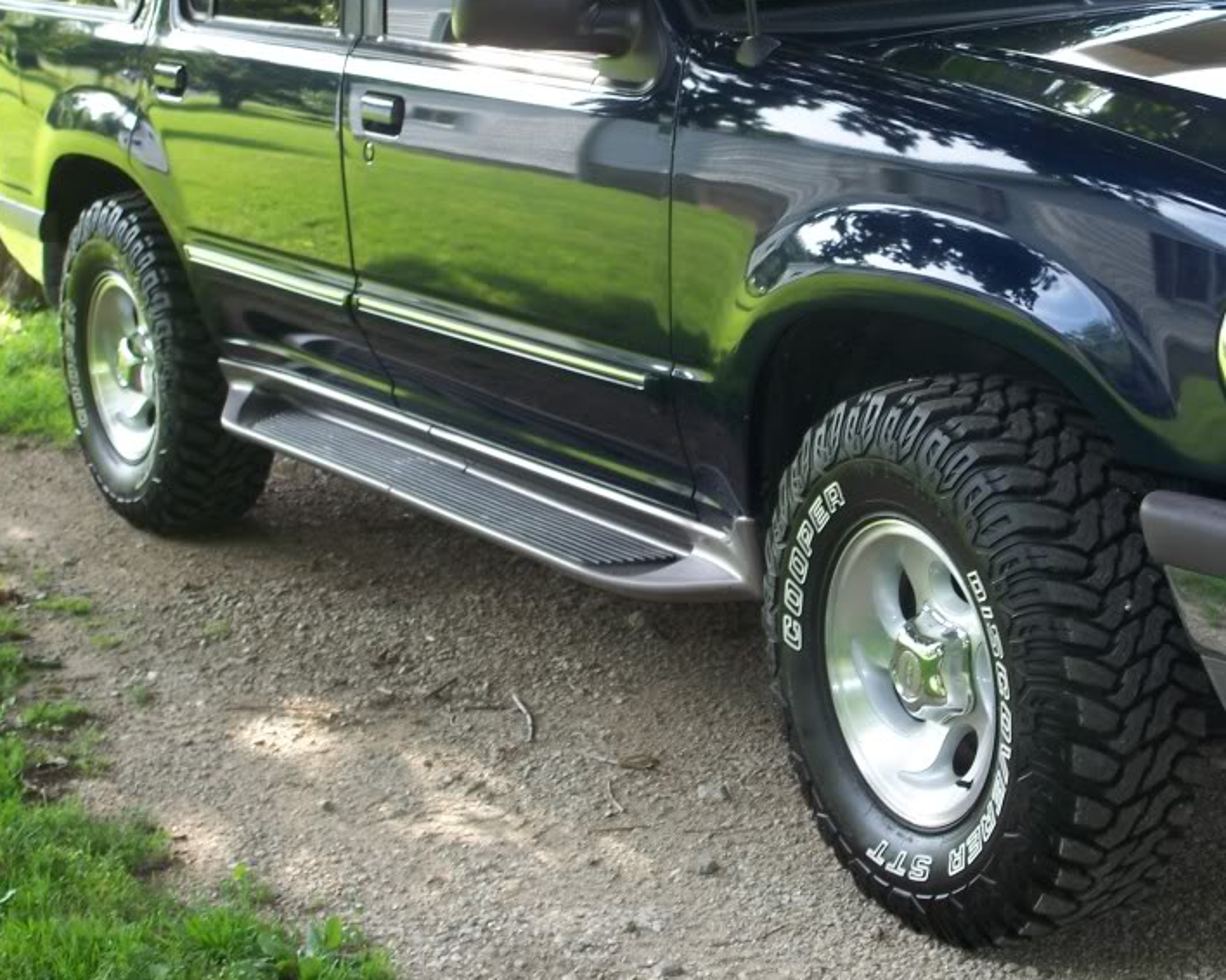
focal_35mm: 72
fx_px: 2612
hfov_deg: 26.3
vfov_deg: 21.2
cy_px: 326
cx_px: 783
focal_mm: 10.7
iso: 80
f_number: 3.2
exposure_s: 1/80
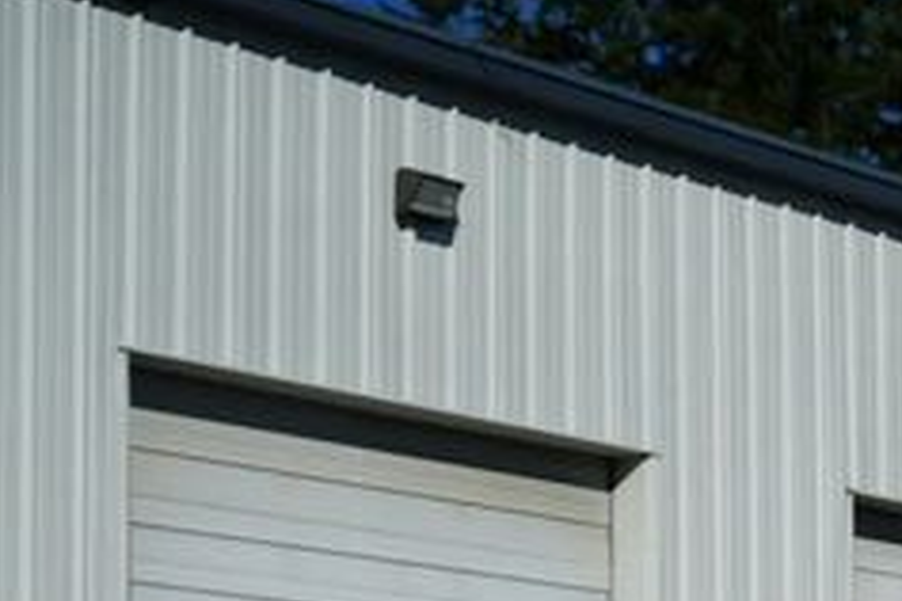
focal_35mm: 146
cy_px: 730
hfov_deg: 13.9
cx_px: 849
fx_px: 3658
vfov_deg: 9.3
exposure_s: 1/2000
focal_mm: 54
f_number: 5.6
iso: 100
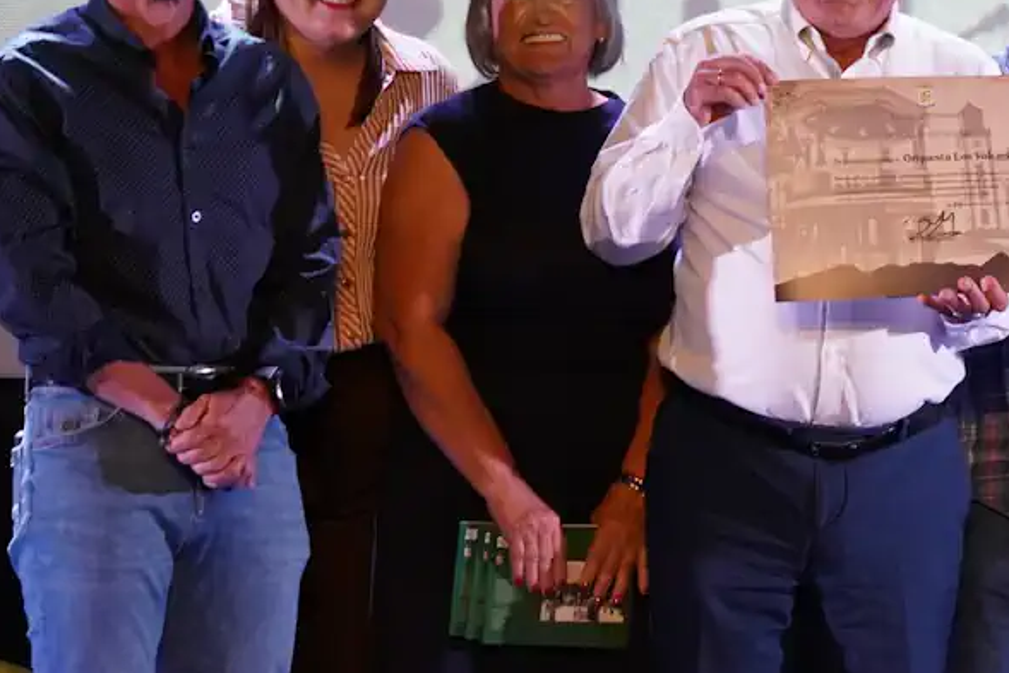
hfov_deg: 5.3
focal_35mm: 387
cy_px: 284
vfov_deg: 3.6
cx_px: 1276
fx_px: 10849
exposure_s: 1/160
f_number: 6.3
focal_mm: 152
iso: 8000
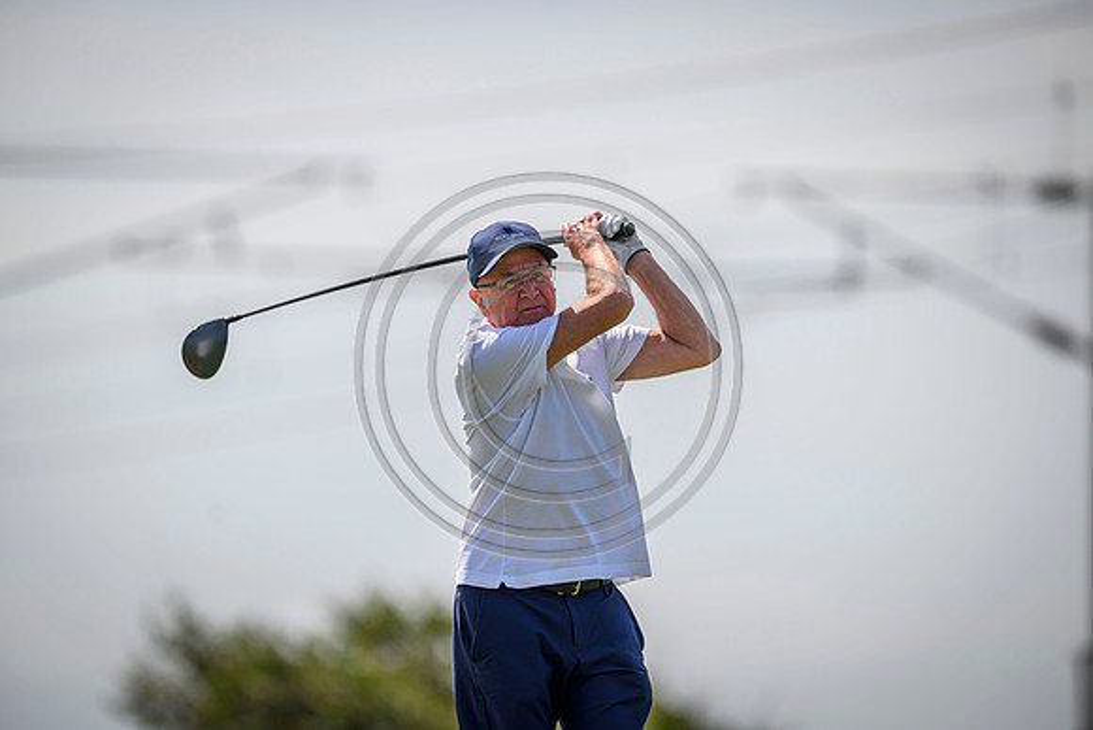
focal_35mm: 400
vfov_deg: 3.4
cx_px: 546
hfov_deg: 5.2
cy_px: 365
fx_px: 12147
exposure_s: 1/5000
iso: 500
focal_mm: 400
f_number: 4
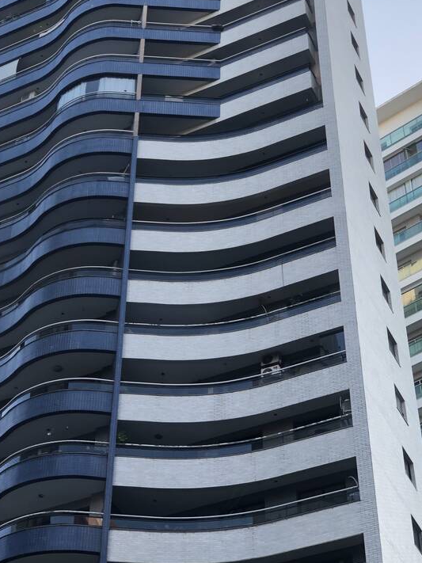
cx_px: 148
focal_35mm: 79
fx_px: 1284
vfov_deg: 24.7
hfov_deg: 18.6
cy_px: 226
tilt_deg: +47.2
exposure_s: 1/120
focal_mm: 6
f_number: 2.4
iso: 25
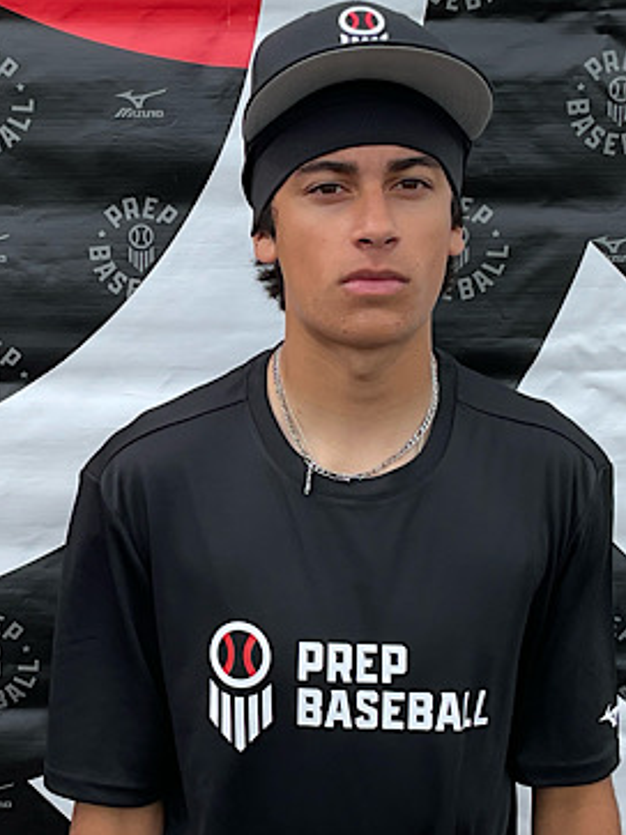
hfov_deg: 44.1
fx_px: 772
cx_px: 336
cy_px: 421
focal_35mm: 32
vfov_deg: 56.8
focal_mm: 3
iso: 16
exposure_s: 1/770
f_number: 1.8
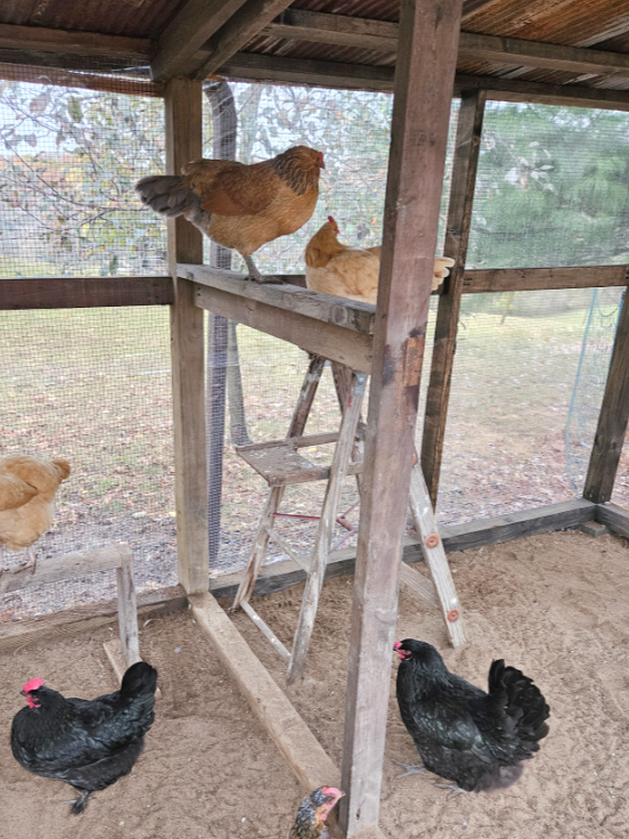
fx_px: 606
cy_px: 410
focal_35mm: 25
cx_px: 308
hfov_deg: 54.9
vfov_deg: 69.4
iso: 400
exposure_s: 1/120
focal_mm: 5.4
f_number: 1.8
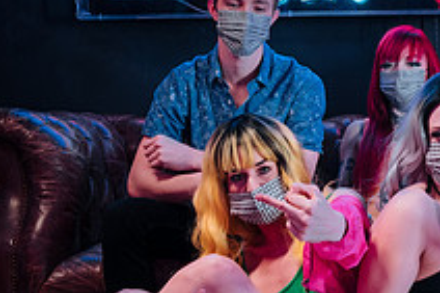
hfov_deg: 21.5
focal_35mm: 93
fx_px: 1136
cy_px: 182
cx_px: 376
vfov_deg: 14.7
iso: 400
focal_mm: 34
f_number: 4
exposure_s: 1/60
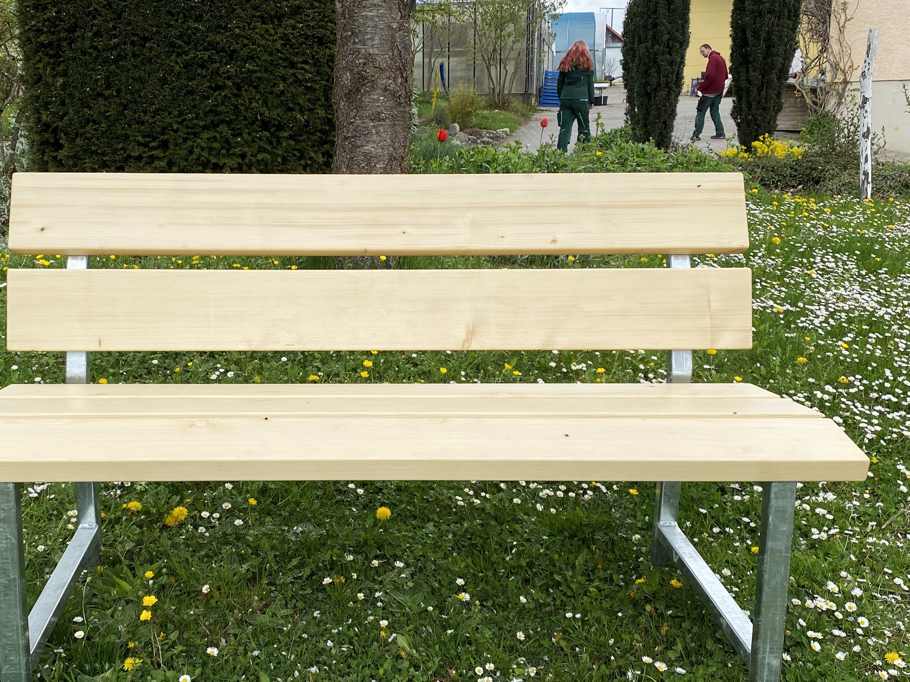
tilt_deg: -14.1
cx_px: 356
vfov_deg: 37.7
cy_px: 374
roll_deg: -0.8
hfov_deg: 48.6
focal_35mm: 38
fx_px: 999
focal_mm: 4.25
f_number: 1.8
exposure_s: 1/1053
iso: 32
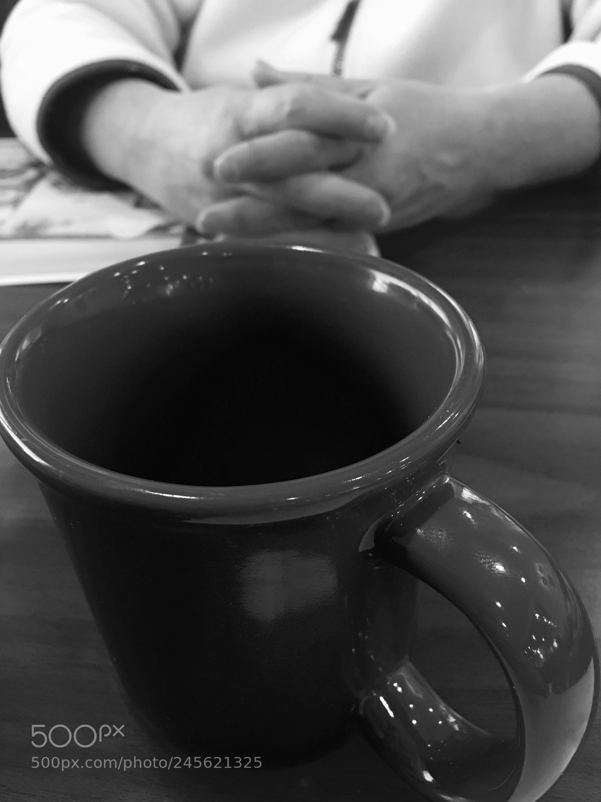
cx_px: 300
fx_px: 671
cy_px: 401
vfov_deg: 61.7
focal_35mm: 29
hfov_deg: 48.2
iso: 80
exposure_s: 1/10
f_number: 2.2
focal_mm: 4.15
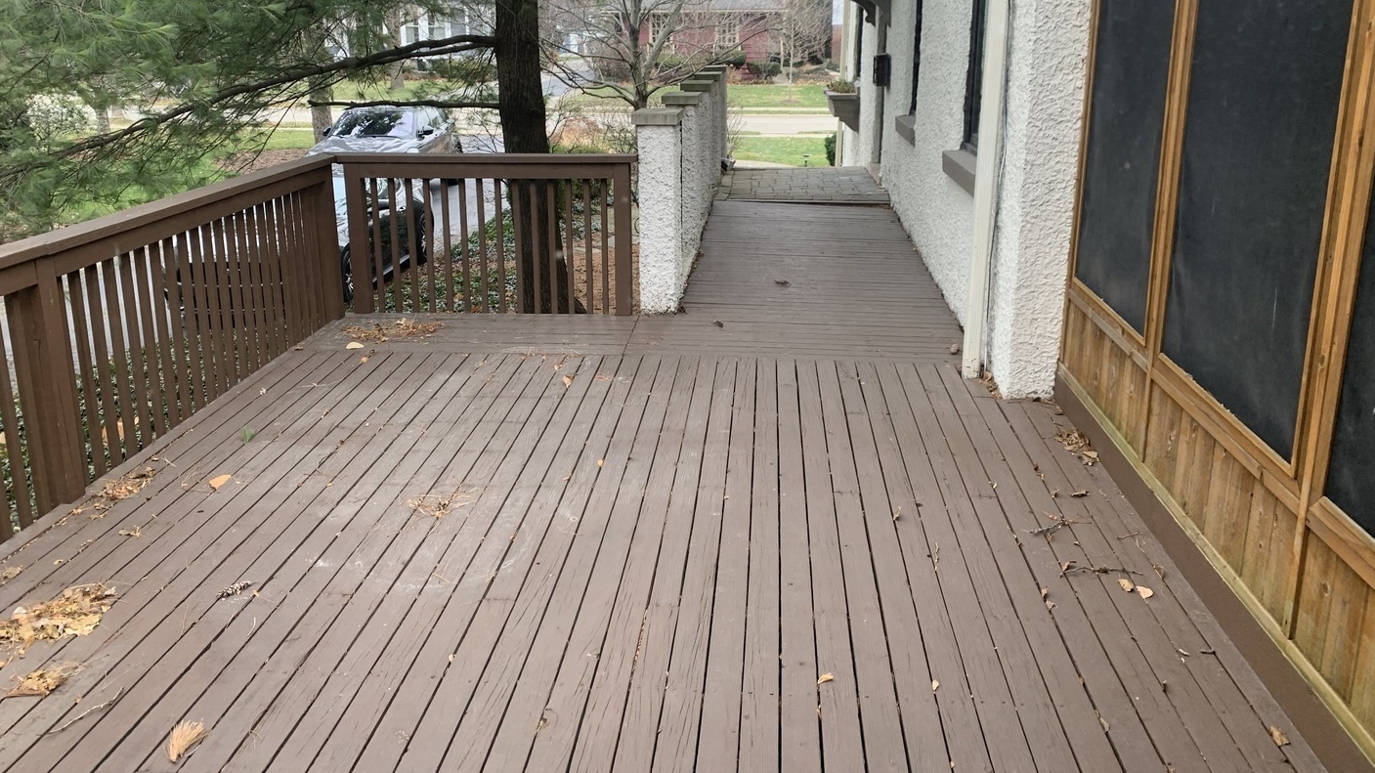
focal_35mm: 29
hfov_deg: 66.1
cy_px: 282
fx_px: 1057
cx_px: 678
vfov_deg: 39.9
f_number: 1.8
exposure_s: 1/122
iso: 64
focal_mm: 4.25
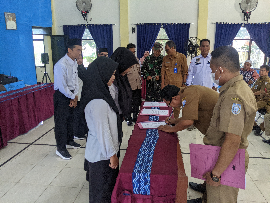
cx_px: 135
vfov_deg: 51.4
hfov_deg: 65.3
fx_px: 211
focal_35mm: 27
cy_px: 102
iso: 118
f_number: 1.8
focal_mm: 4.44
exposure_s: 1/25
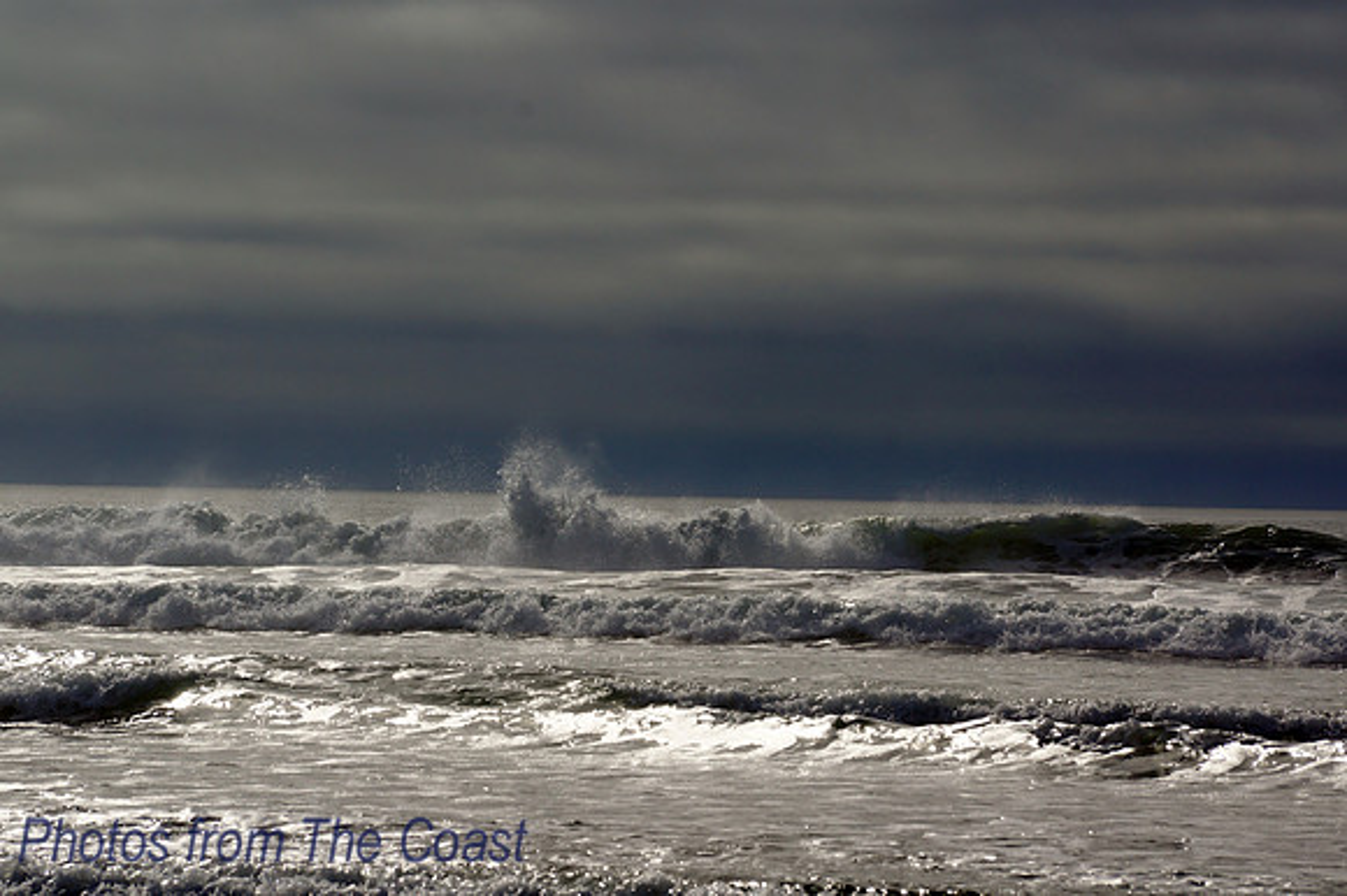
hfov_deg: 8.6
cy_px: 448
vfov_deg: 5.7
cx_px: 674
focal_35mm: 240
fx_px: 8975
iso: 100
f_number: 13
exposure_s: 1/640
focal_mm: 160
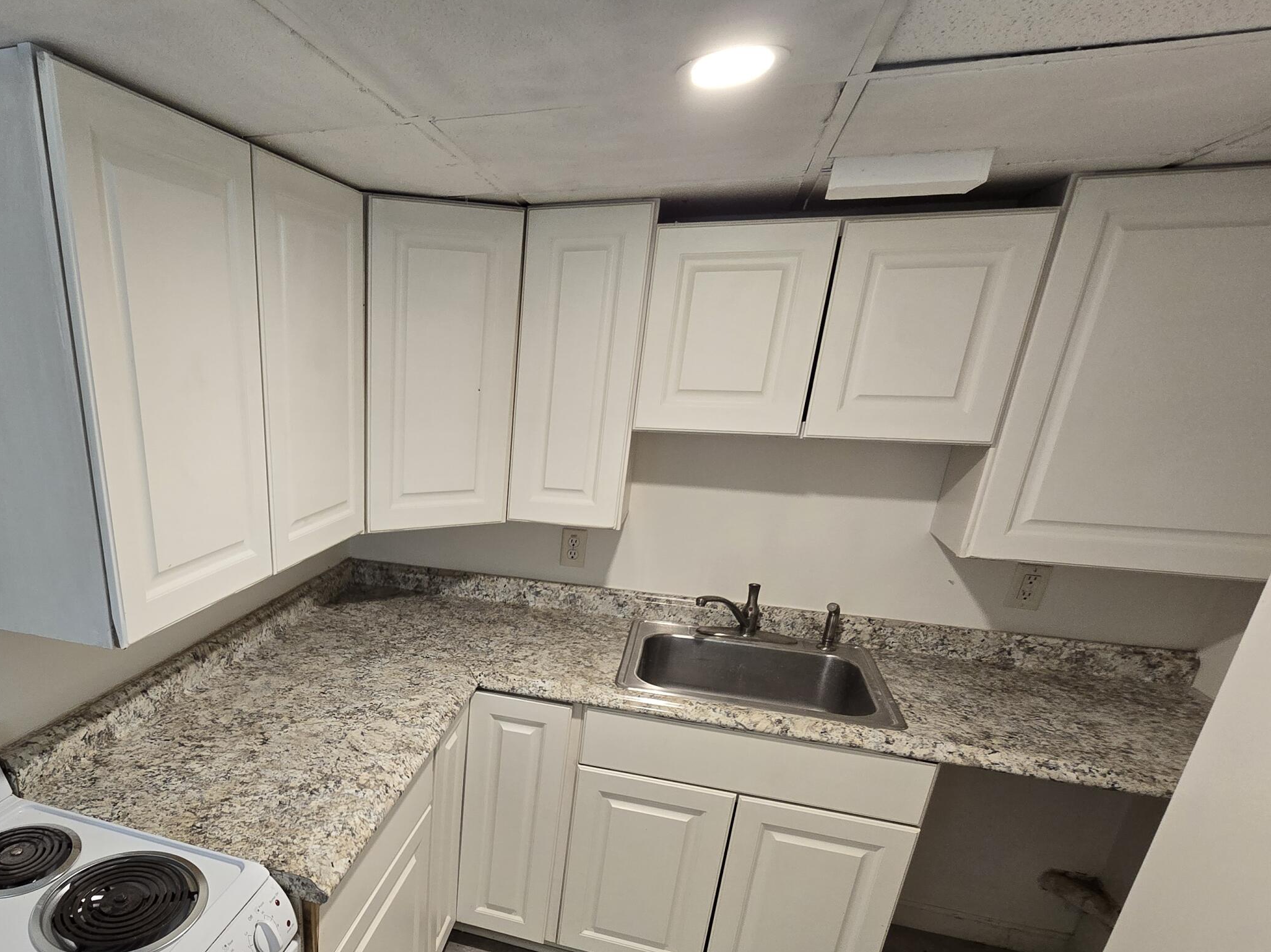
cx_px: 387
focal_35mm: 19
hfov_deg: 80.7
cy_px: 680
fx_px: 698
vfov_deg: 65.6
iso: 250
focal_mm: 2.2
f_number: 2.2
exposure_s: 1/60
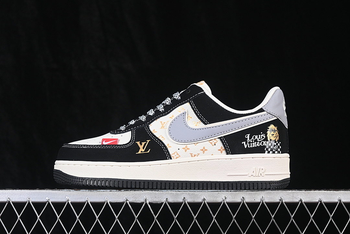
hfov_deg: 27.0
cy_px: 117
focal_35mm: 75
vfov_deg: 18.2
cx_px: 175
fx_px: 729
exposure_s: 1/60
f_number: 6.3
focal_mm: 50
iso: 160
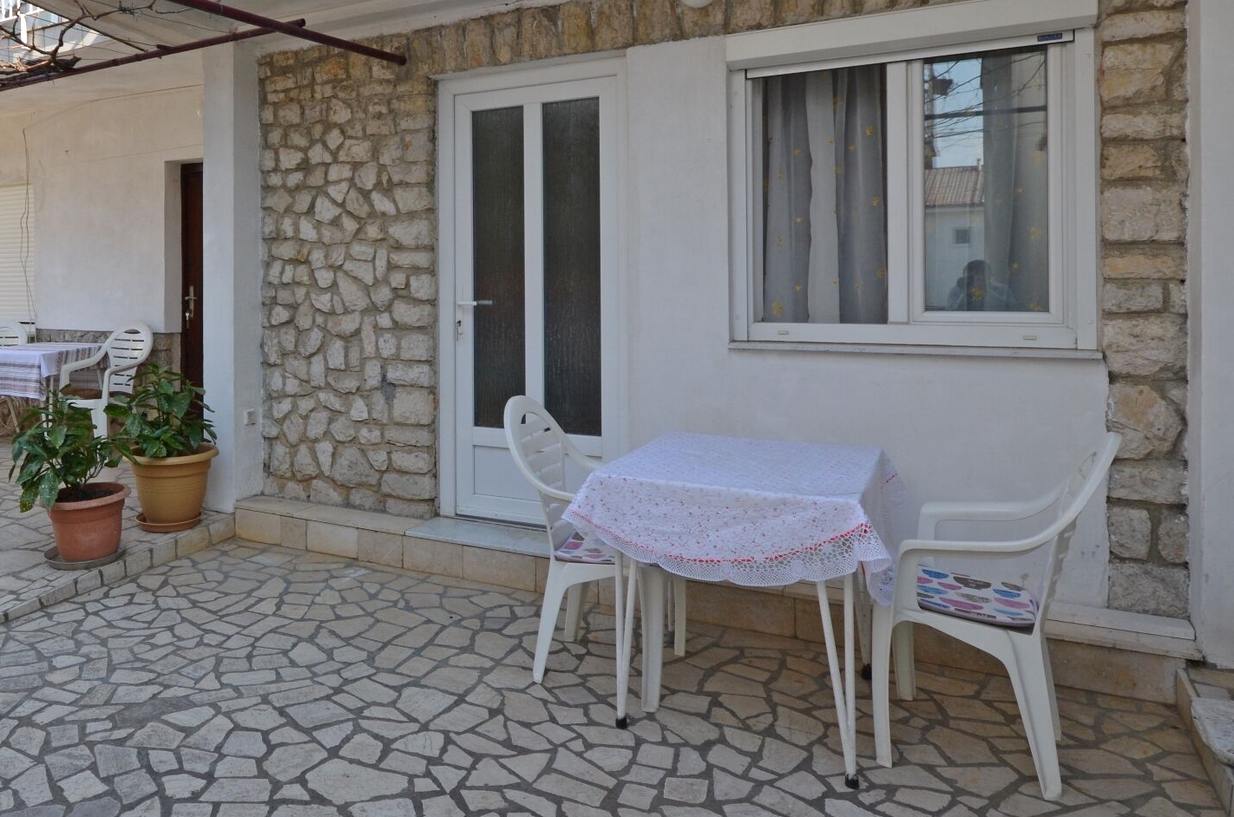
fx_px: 889
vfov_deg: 48.5
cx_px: 373
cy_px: 270
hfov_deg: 66.8
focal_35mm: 26
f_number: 7.1
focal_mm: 10
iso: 200
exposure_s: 1/200
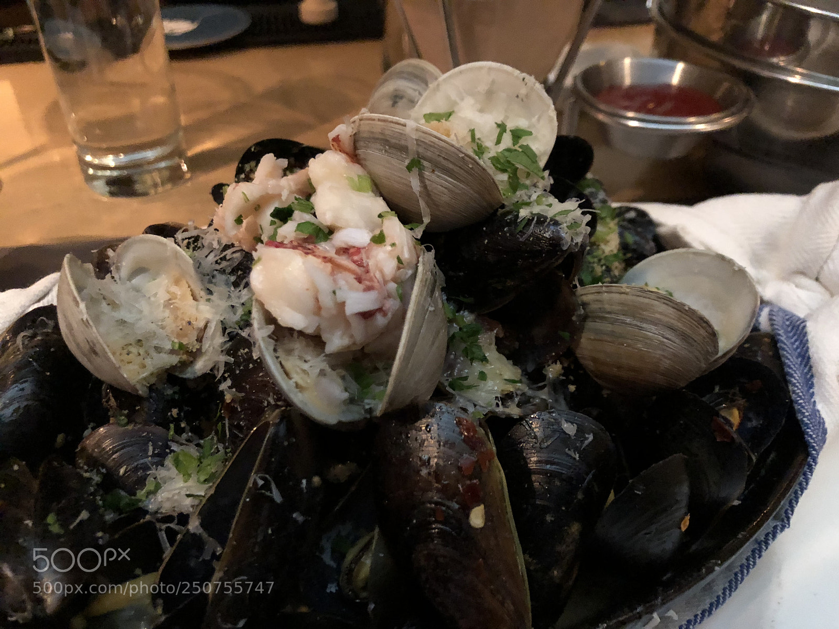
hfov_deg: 63.4
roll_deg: -0.1
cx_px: 420
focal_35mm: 28
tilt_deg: -39.2
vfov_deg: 49.7
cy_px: 314
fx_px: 679
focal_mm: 4
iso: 200
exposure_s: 1/4
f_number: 1.8
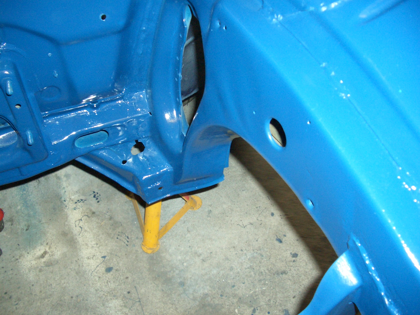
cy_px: 158
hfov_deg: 52.6
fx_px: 425
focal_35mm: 35
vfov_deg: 40.7
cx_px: 210
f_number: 2.6
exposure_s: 1/60
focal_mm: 5.8
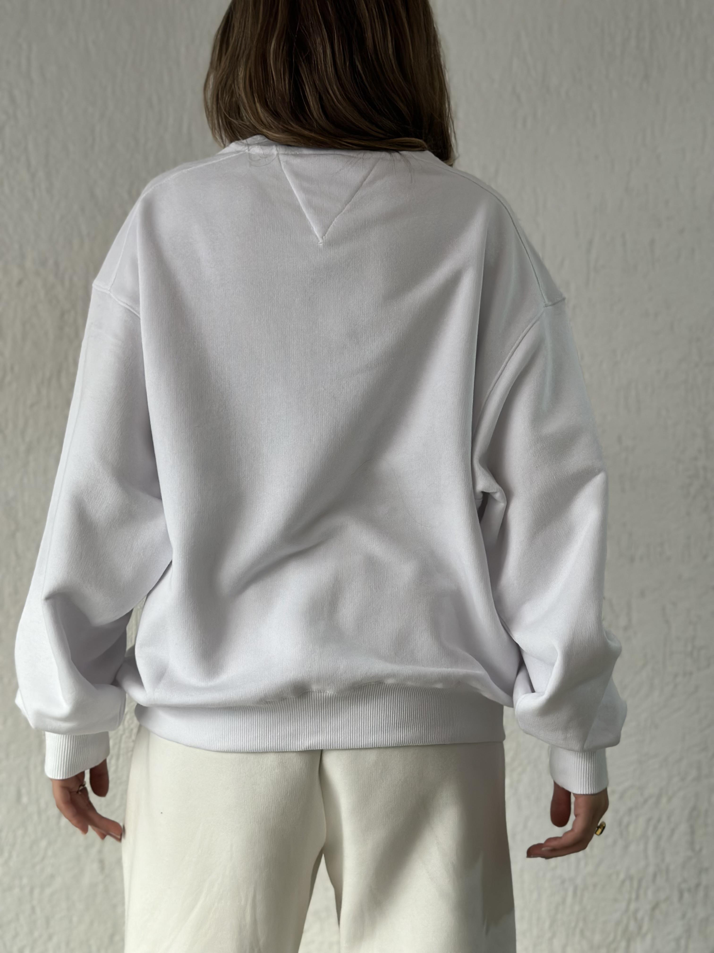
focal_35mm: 48
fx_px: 1320
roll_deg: -0.6
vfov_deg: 39.7
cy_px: 476
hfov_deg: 30.3
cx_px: 357
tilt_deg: -2.3
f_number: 1.78
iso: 160
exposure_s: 1/60
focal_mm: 6.86
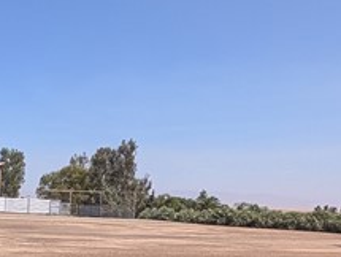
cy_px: 238
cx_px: -110
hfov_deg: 27.7
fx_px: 562
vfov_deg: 24.9
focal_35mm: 57
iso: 54
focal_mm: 2.02
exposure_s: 1/2660
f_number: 1.7
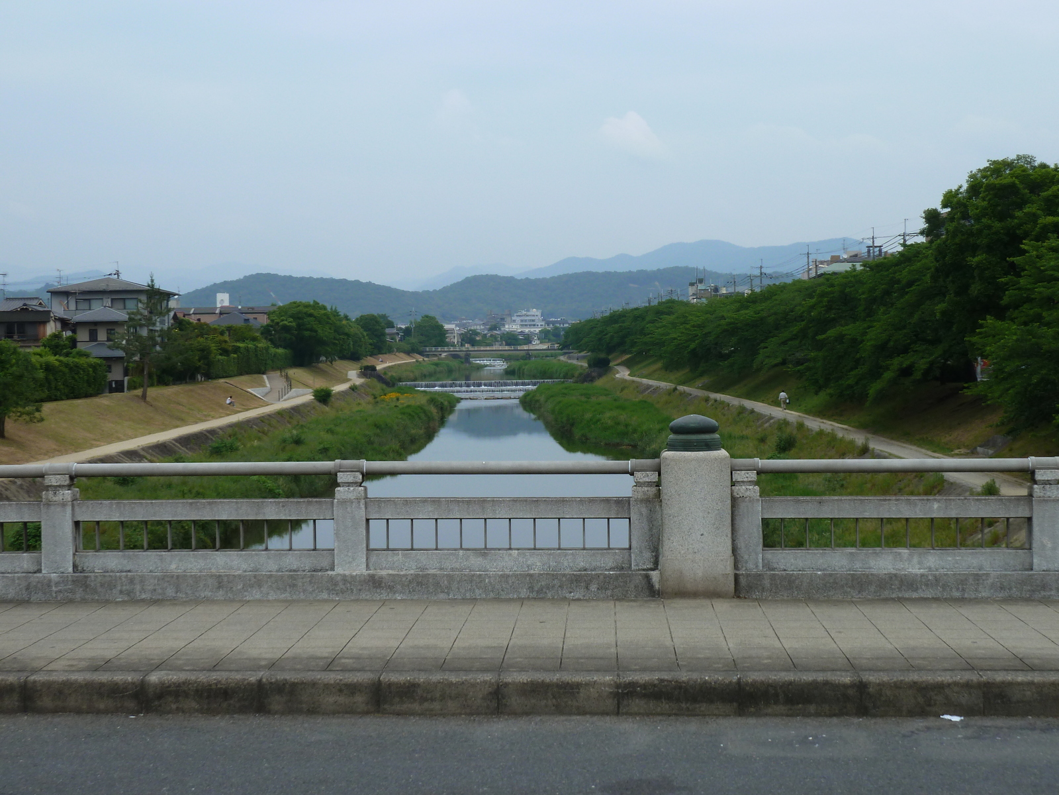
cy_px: 398
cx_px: 530
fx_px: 1591
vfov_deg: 28.0
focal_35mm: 52
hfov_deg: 36.8
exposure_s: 1/400
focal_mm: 8.5
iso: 80
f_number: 3.8
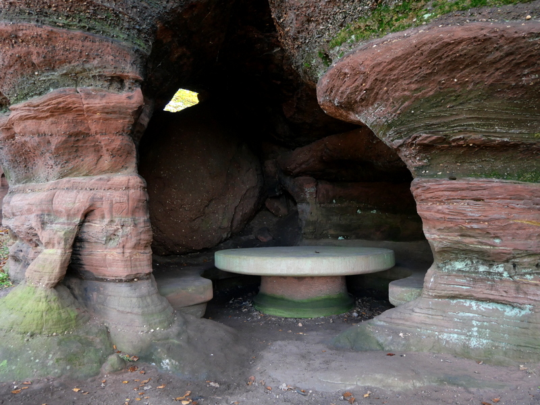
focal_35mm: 24
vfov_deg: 56.8
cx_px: 270
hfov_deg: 71.6
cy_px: 202
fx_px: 374
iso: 500
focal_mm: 12
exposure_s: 1/60
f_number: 3.5
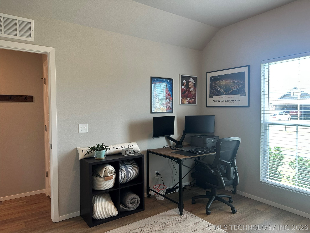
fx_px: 215
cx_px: 155
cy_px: 116
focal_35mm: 24
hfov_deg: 71.6
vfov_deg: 56.8
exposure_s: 1/120
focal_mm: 6.86
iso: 160
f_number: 1.78
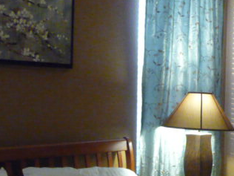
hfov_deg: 23.1
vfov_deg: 18.1
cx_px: 235
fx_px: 548
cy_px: 127
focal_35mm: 81
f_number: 3.3
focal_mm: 4.7
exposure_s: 1/15
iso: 800
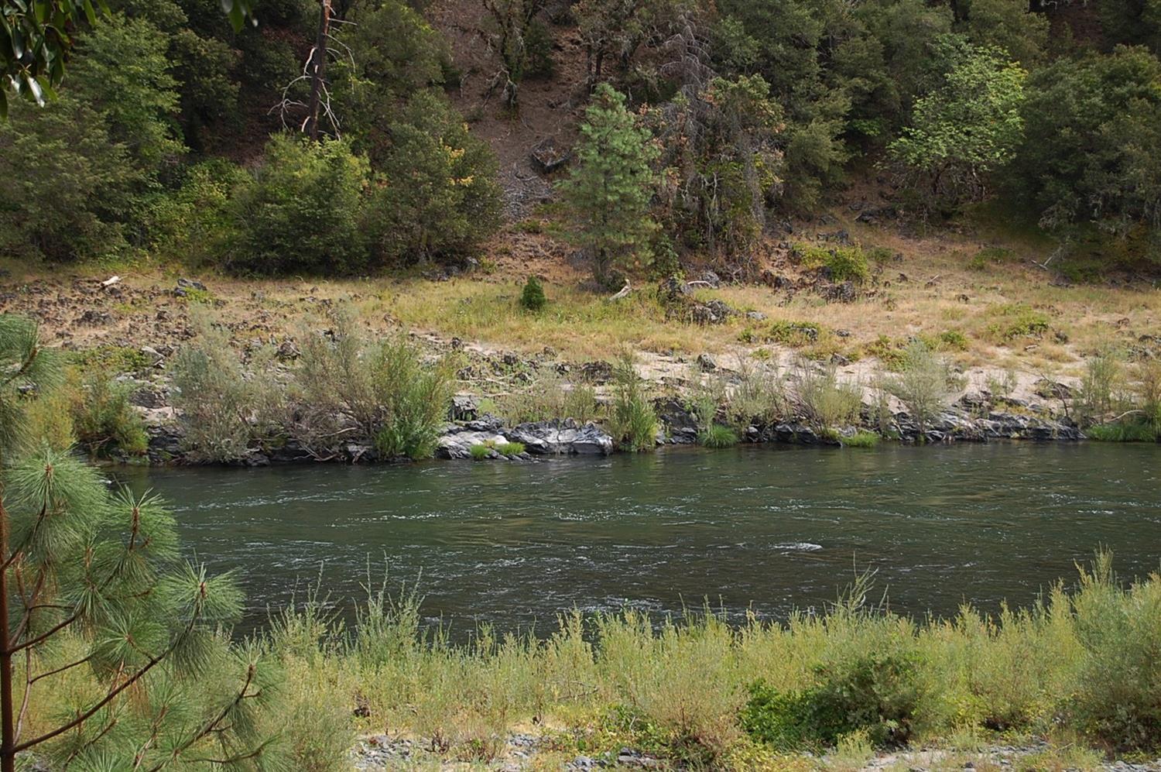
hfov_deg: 24.6
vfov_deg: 16.5
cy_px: 386
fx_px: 2658
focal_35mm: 82
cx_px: 580
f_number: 6.3
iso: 200
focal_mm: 55
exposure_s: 1/160
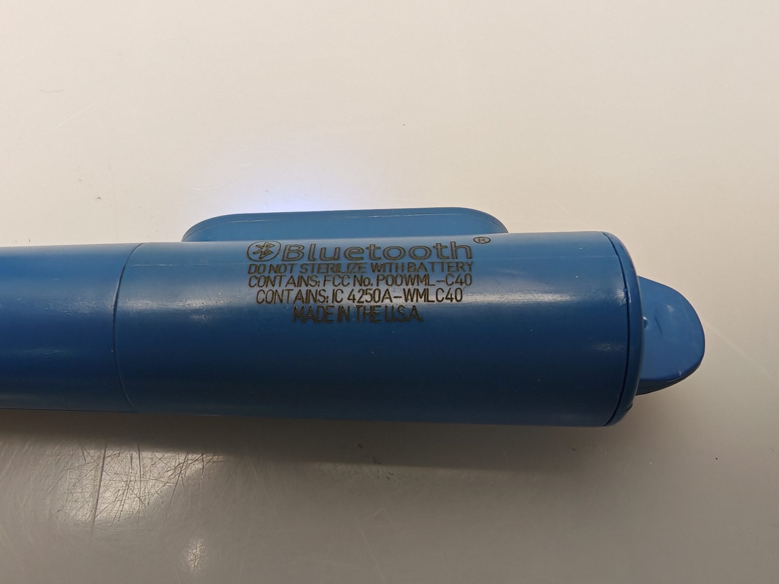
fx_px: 608
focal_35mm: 27
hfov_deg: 65.3
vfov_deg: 51.4
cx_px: 390
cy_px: 292
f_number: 2
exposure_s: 1/50
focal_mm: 1.82
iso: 160
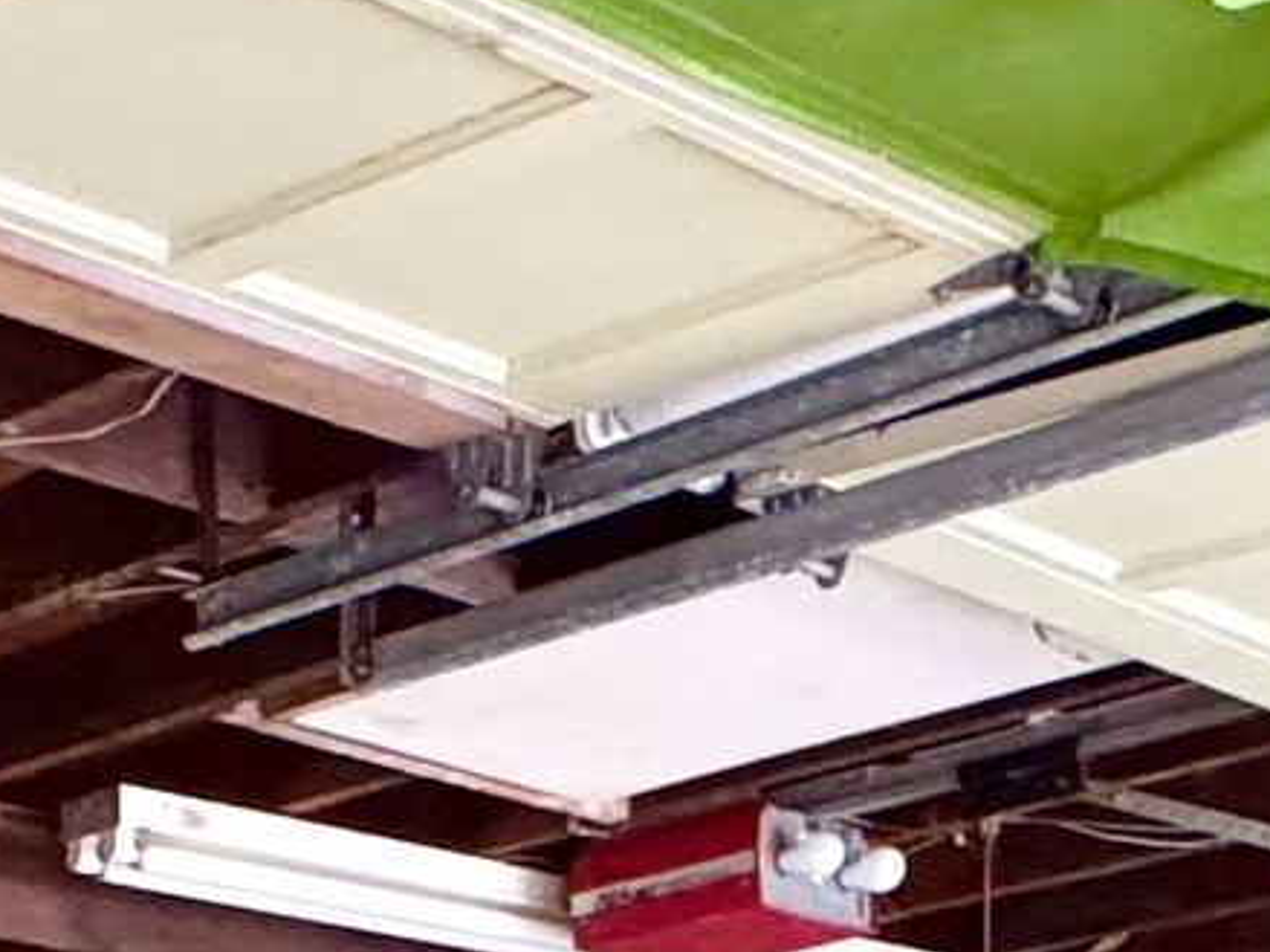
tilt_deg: -7.7
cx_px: -359
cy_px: 1997
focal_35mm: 98
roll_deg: -0.2
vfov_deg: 12.8
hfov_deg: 18.7
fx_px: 3594
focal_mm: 2.22
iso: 500
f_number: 2.2
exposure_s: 1/60
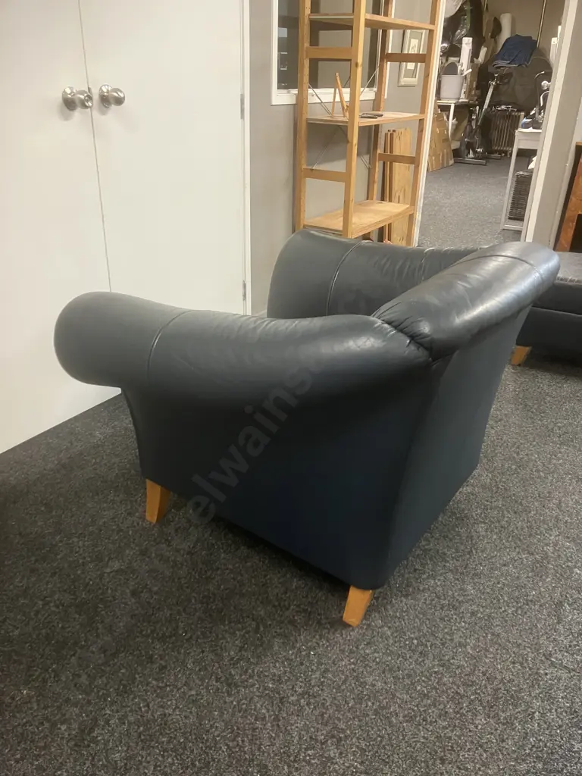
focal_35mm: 28
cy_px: 388
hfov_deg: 49.7
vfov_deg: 63.4
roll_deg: -1.4
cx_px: 291
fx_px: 628
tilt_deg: -25.8
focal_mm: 3.99
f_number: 1.8
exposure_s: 1/33
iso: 250
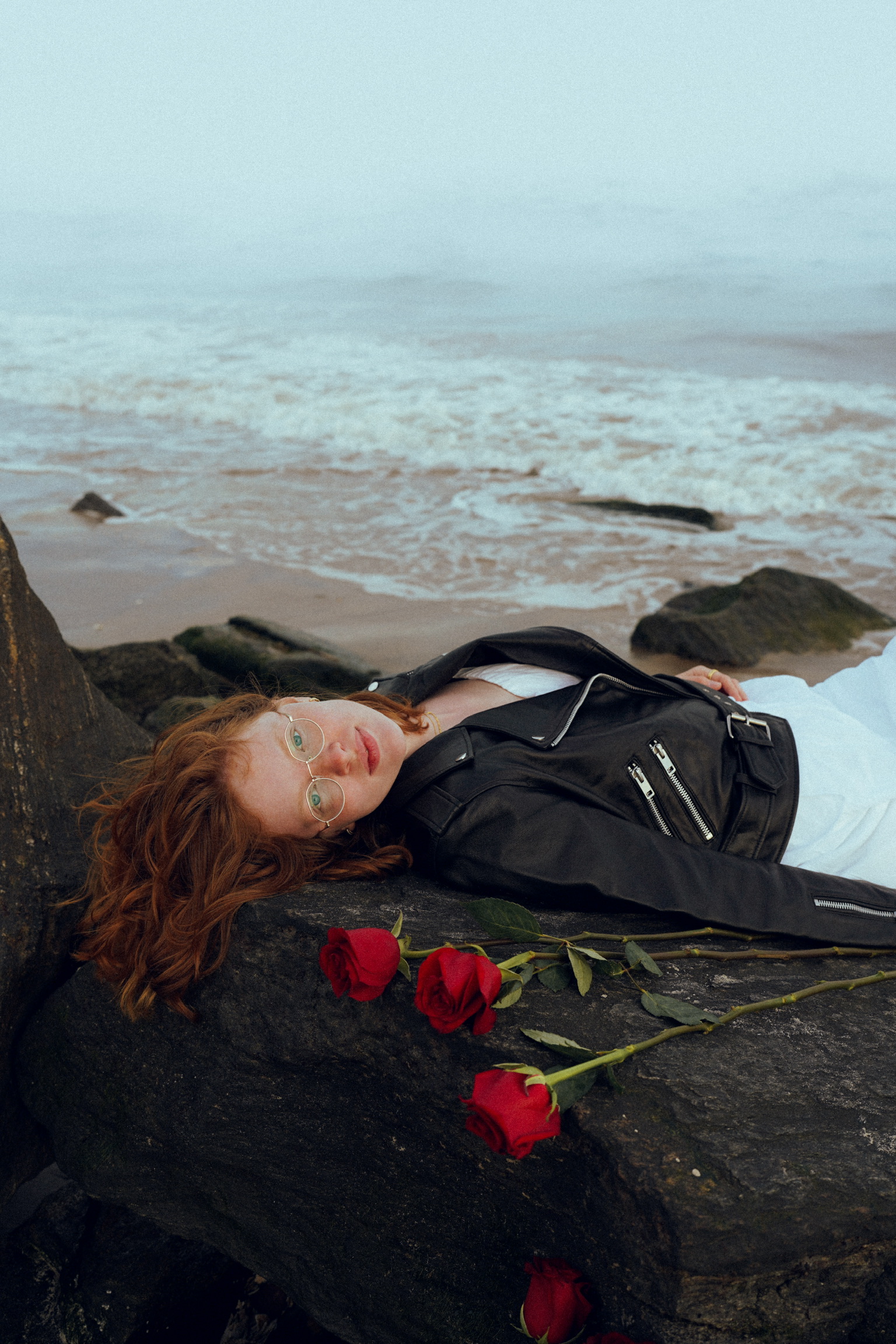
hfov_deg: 37.9
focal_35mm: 35
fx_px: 1307
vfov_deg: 54.4
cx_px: 448
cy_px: 672
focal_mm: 35
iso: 125
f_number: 4.5
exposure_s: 1/400
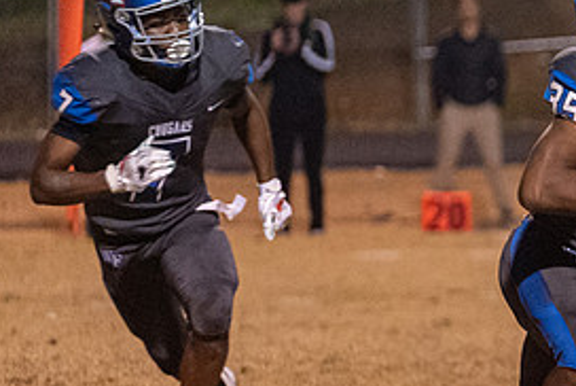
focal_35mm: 457
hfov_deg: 4.5
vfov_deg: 3.0
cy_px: 188
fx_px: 7320
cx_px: 847
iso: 8000
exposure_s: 1/800
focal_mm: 133
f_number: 2.8
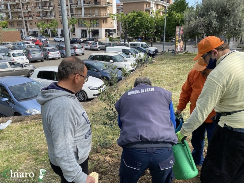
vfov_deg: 53.1
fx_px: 183
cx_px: 122
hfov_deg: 67.3
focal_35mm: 26
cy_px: 92
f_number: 1.8
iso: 32
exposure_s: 1/1522
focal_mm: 4.25
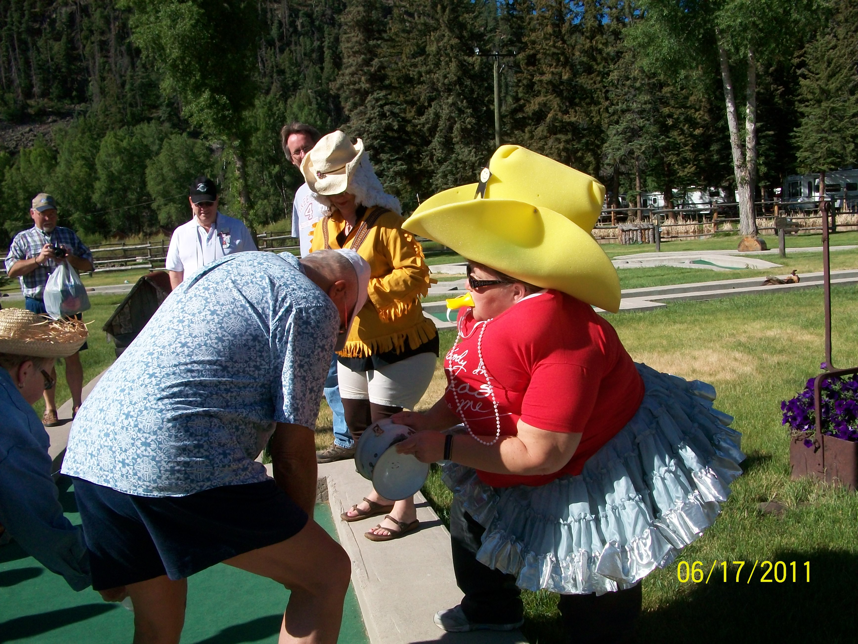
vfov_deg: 41.8
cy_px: 322
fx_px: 843
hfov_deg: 54.0
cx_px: 429
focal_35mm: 34
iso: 80
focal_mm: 5.7
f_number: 5.5
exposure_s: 1/500
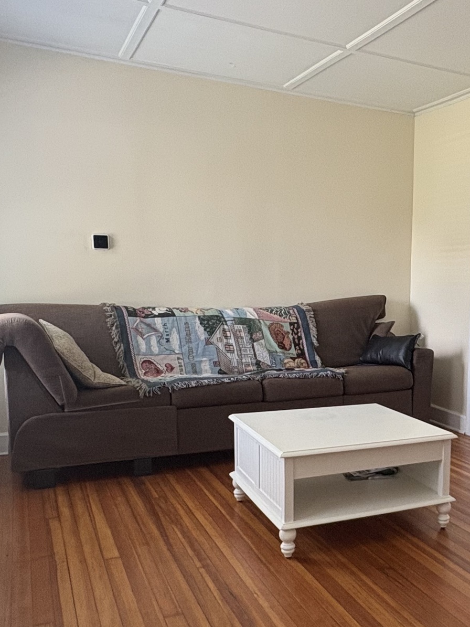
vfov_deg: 51.1
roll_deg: -1.1
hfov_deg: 37.3
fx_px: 652
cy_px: 372
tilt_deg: -7.5
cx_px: 415
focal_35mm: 36
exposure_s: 1/94
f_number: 2.2
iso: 250
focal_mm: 2.22
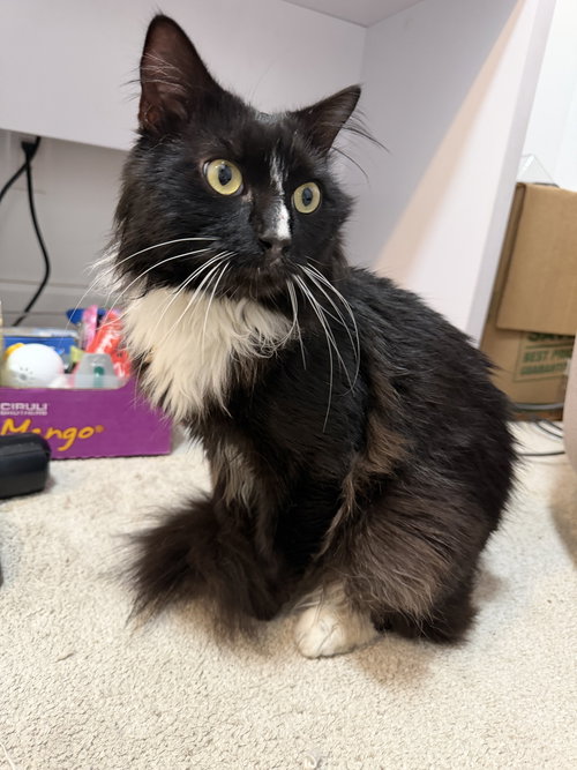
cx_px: 288
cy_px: 385
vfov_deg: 71.6
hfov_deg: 56.8
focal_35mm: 24
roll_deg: -7.9
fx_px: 534
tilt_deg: -15.7
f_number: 1.78
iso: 500
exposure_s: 1/60
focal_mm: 6.76
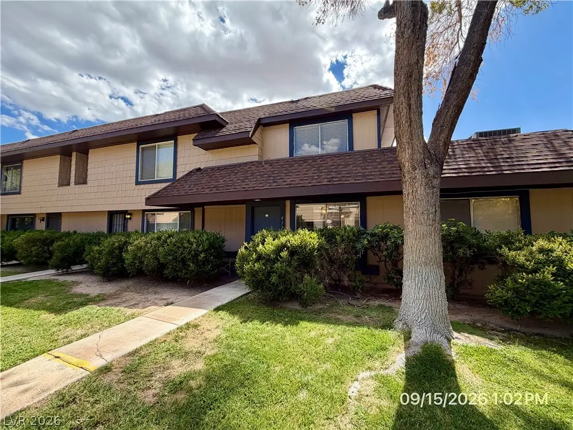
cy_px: 215
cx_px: 286
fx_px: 232
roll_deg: +0.2
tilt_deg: +4.0
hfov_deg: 102.1
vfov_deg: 85.7
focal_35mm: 14
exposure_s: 1/770
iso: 40
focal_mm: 2.22
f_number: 2.2
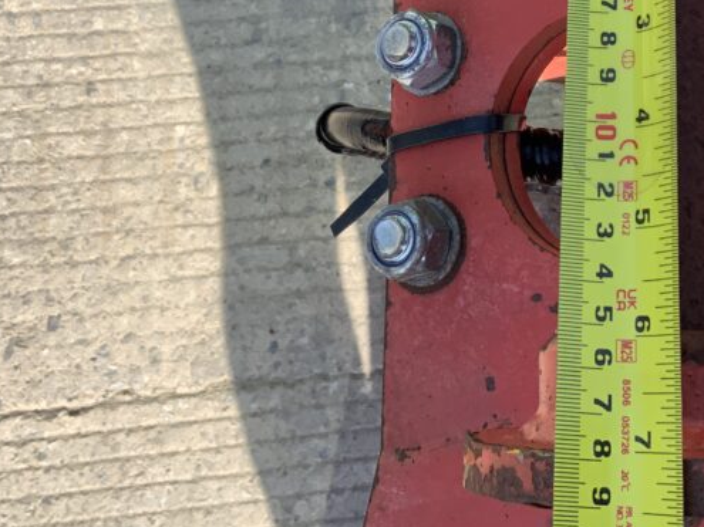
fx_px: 1220
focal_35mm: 60
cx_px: 488
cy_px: 34
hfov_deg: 31.8
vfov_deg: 23.6
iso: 16
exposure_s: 1/719
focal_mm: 3
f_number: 1.8
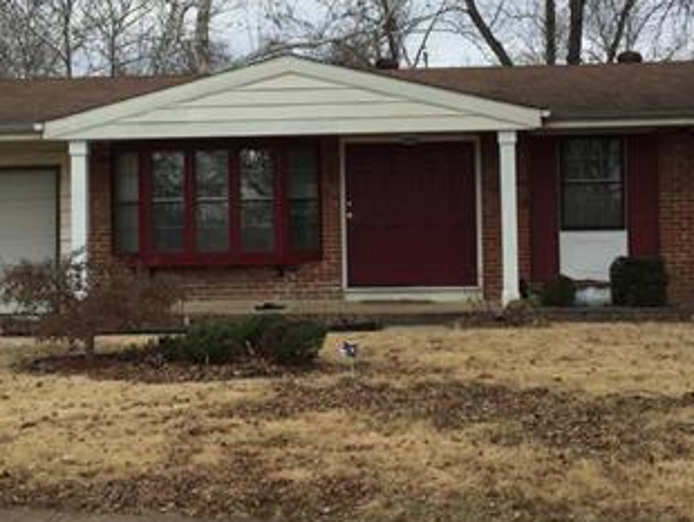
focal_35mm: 64
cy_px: 229
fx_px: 1284
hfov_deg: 30.2
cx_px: 354
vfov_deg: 22.9
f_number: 2.4
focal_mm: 3.3
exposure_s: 1/715
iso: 25
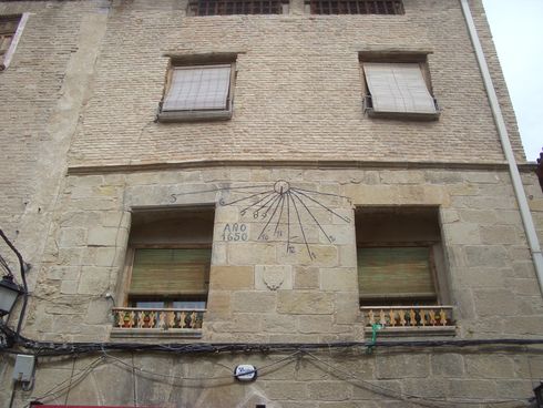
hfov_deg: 52.6
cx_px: 272
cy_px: 204
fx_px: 549
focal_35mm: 35
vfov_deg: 40.7
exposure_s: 1/400
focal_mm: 5.8
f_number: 4.3
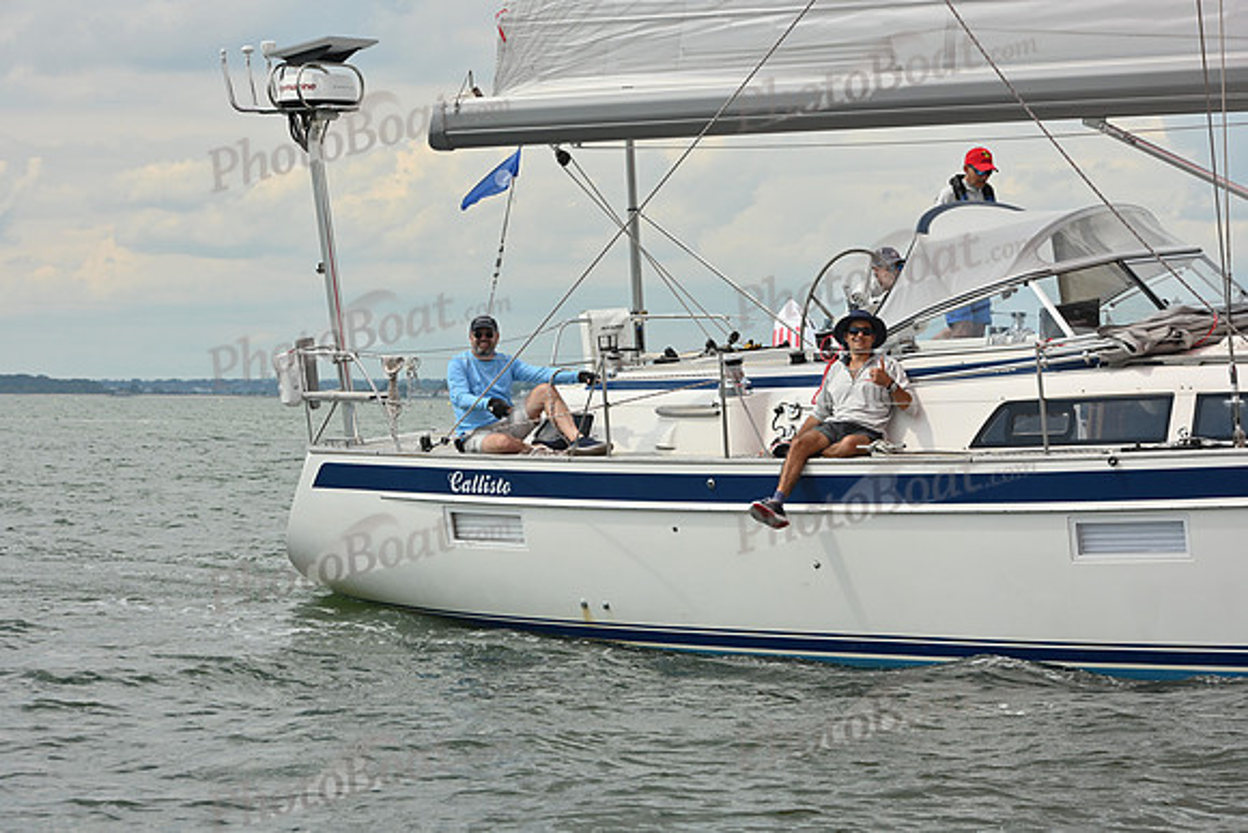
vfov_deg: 13.0
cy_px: 416
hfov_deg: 19.5
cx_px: 624
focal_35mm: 105
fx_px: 3641
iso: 320
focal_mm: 105
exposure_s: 1/1250
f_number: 9
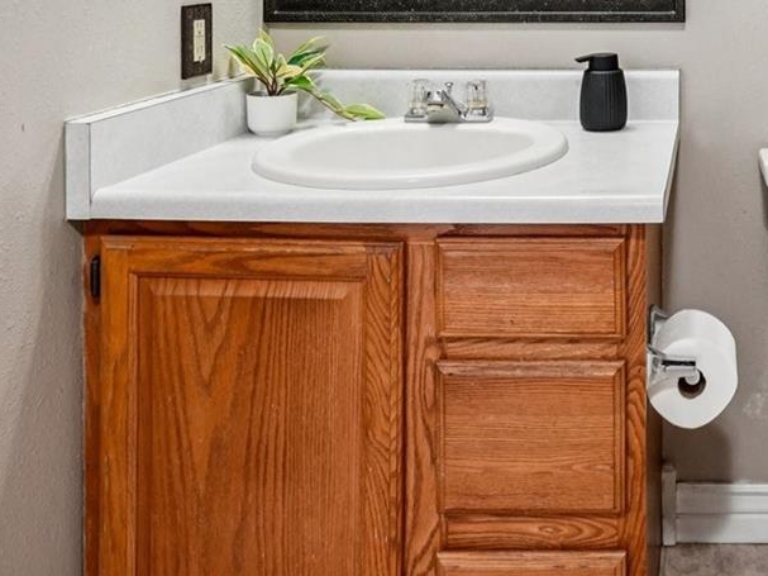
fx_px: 843
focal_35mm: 38
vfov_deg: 33.1
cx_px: 752
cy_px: -54
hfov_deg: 42.8
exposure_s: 1/10
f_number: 8
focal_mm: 10
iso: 400
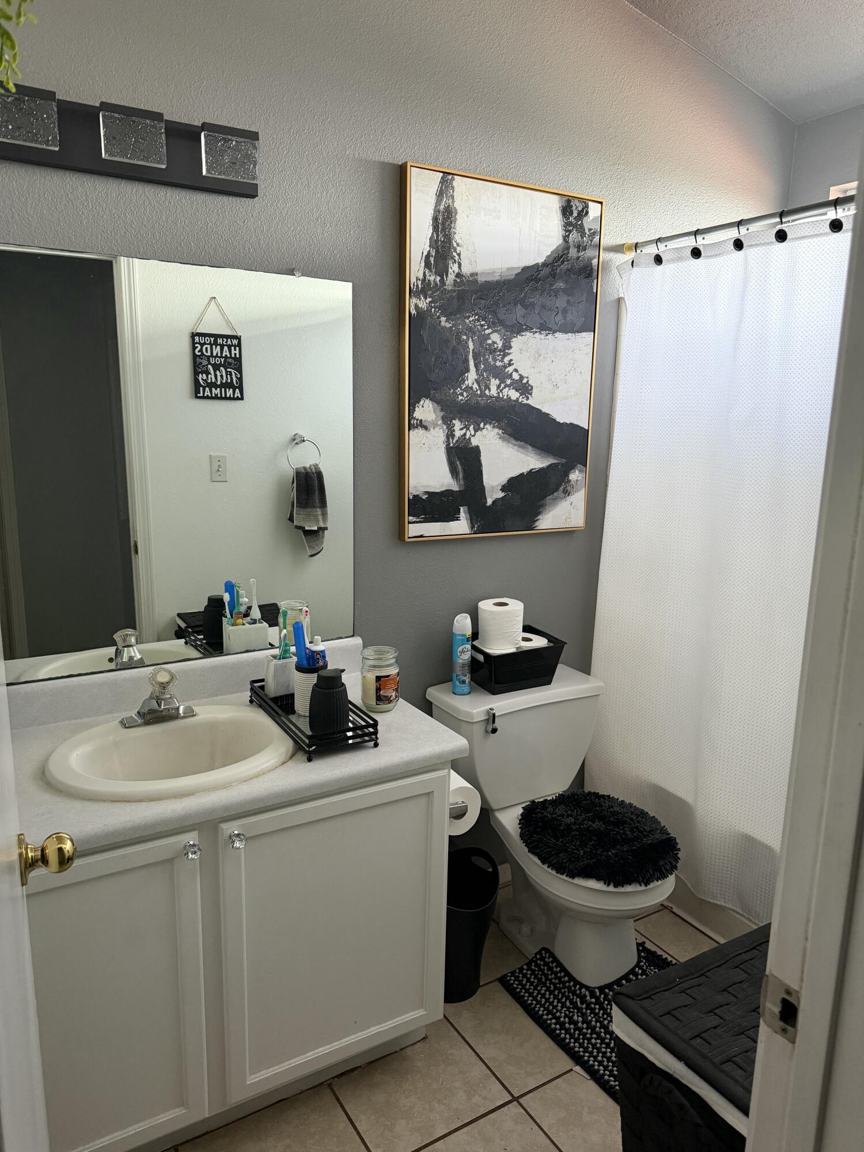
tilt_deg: -11.6
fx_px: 799
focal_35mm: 24
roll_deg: -0.8
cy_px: 576
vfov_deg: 71.6
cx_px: 432
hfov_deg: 56.8
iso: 400
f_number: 1.78
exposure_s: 1/60
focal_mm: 6.76
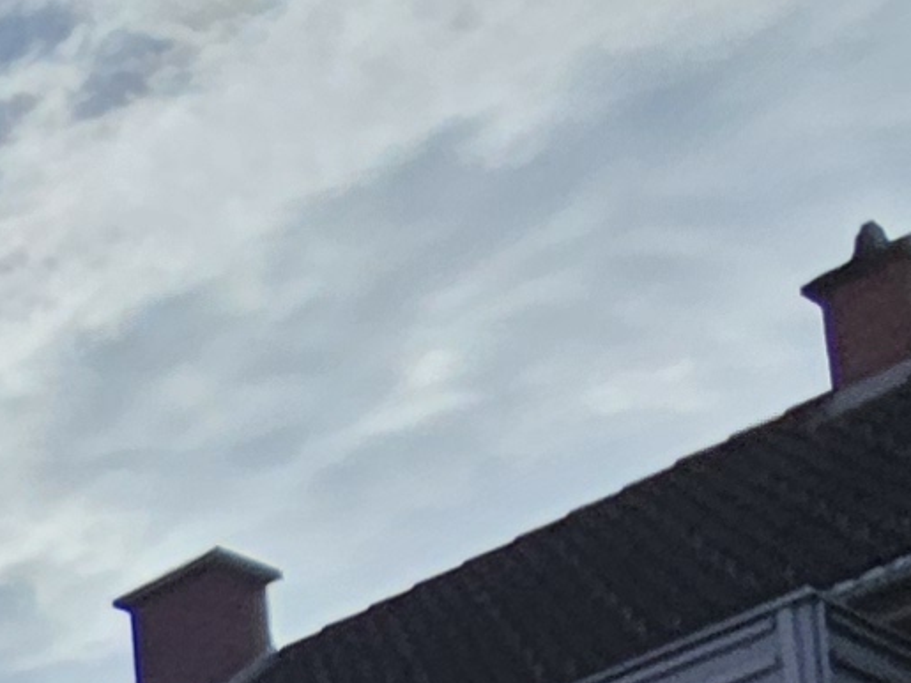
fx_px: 2657
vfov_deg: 10.9
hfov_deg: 12.7
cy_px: 1916
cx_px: -1511
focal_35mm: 101
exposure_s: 1/3540
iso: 50
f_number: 2.2
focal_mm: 2.2
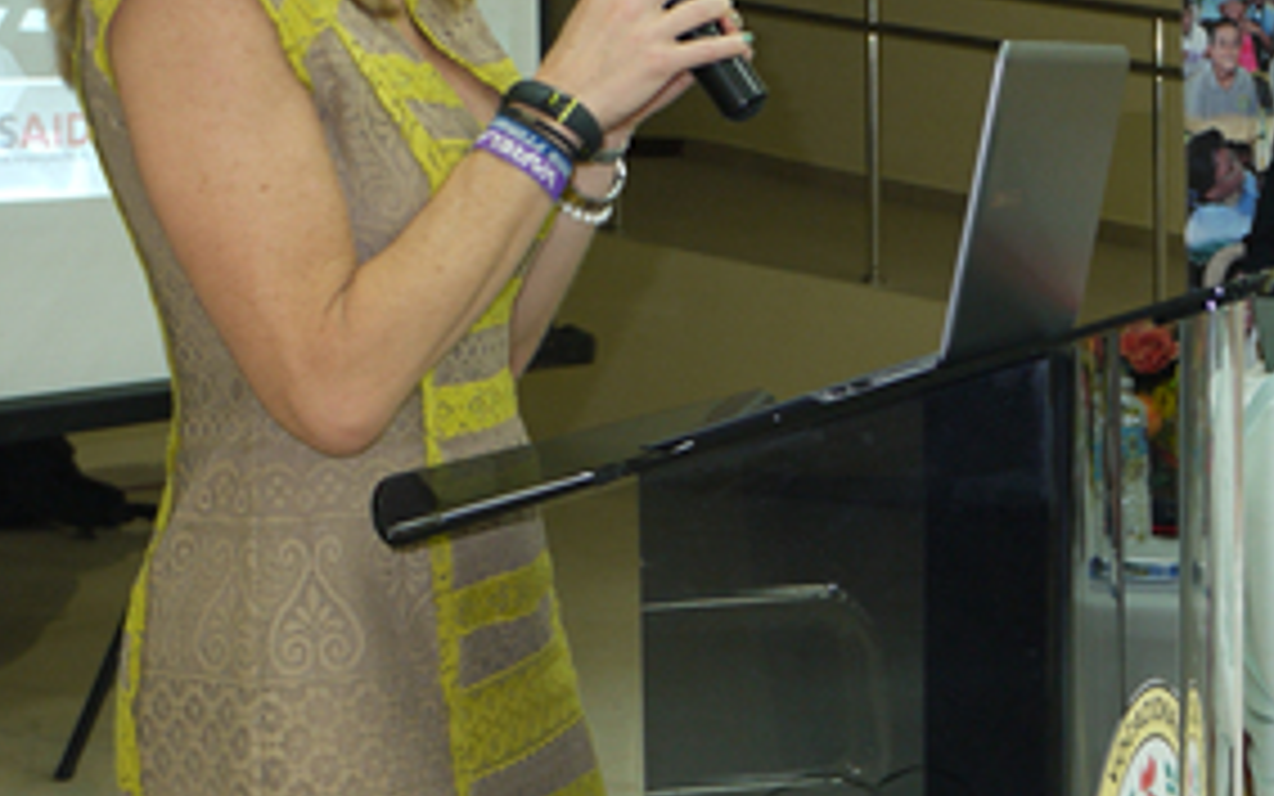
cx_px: 1423
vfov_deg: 13.6
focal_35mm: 96
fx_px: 3334
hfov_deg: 20.6
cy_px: 315
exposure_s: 1/30
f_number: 4.4
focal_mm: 20
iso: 200
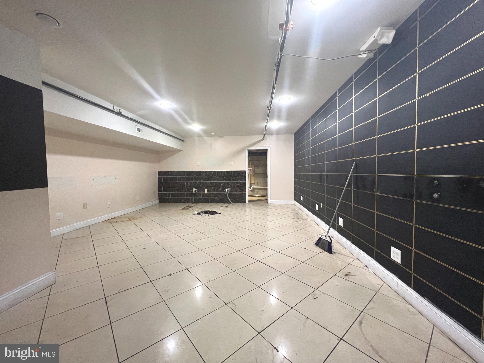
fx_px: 182
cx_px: 242
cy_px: 182
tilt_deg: -2.2
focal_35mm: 13
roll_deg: +1.1
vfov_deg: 89.9
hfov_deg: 106.2
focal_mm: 1.57
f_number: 1.8
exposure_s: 1/60
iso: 320
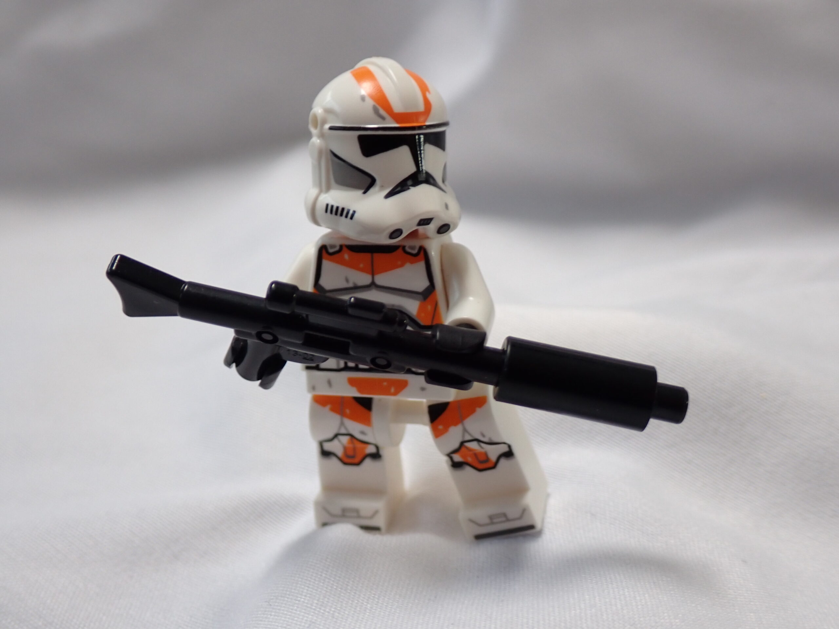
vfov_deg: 30.9
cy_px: 314
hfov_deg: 40.4
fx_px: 1139
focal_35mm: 47
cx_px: 420
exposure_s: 1/50
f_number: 3.1
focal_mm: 8.4
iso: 200
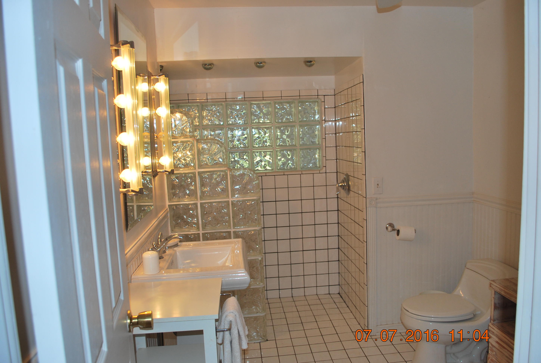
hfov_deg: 67.3
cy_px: 182
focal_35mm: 27
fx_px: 407
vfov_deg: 48.1
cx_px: 270
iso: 200
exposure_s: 1/80
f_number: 3.5
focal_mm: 18
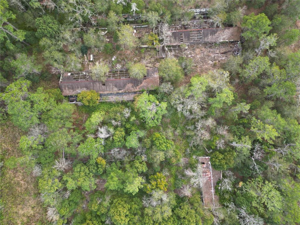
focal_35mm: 24
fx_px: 208
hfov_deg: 71.6
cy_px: 112
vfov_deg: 56.8
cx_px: 150
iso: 100
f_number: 1.7
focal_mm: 6.72
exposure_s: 1/250
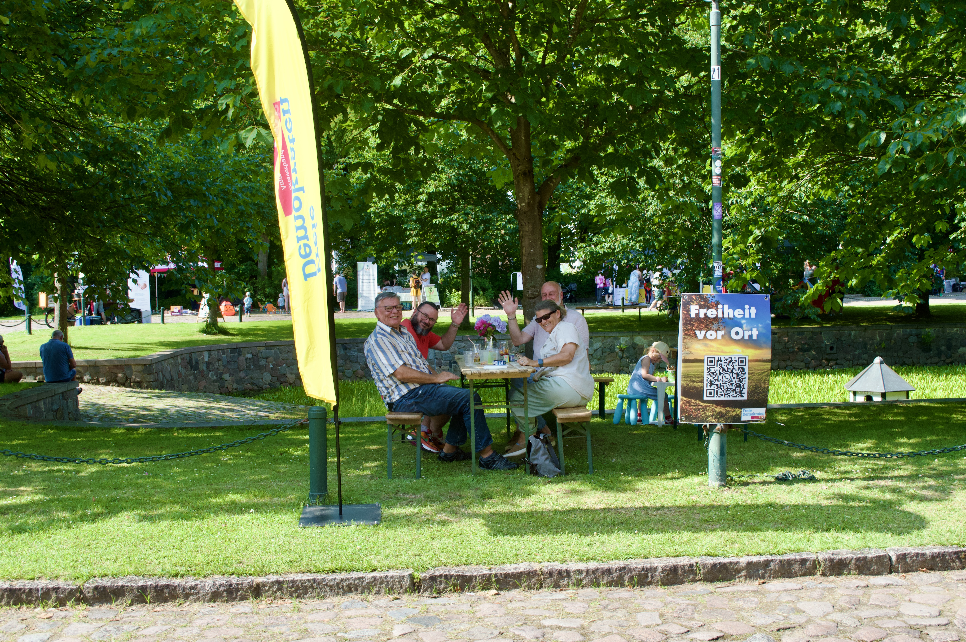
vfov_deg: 34.1
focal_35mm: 39
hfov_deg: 49.6
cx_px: 483
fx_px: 1046
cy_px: 321
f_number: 8
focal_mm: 26
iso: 400
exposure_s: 1/125
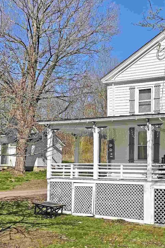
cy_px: 131
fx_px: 344
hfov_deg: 26.6
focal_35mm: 50
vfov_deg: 39.6
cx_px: 128
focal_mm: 6.3
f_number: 1.7
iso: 12
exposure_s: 1/1199
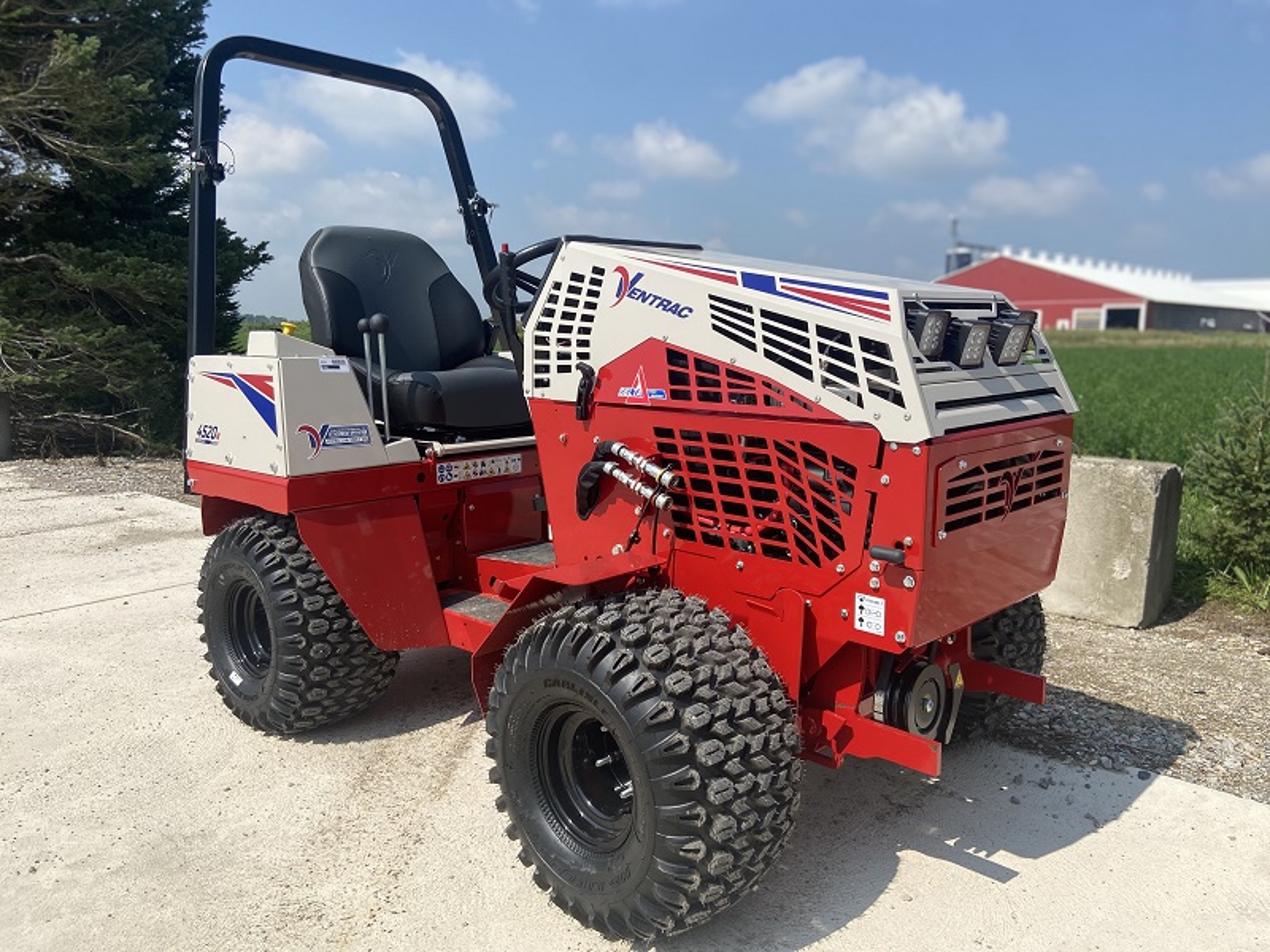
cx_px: 635
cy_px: 476
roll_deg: -0.5
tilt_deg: -8.8
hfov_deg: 67.3
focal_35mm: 26
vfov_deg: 53.1
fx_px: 954
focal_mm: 4.25
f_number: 1.8
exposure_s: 1/3610
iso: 32
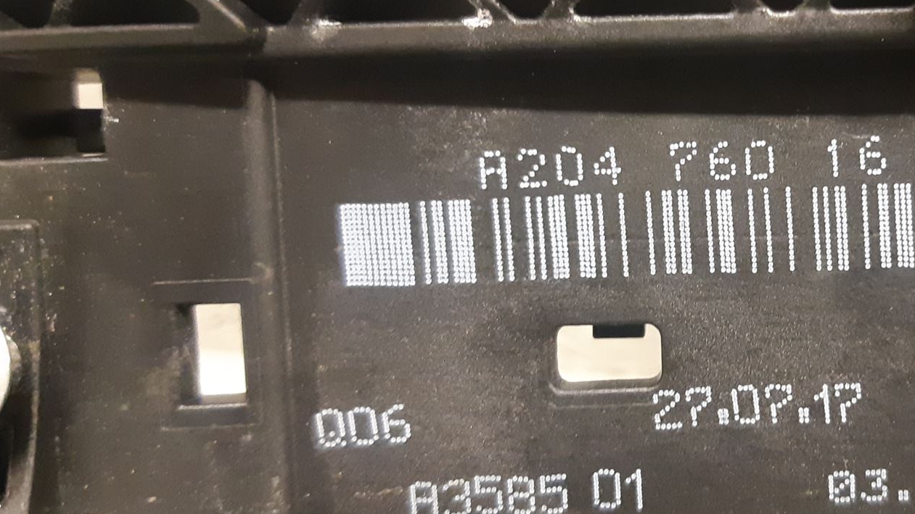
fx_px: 1116
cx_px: 730
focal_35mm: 46
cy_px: 242
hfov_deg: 42.6
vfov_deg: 26.0
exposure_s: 1/25
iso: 500
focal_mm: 3.93
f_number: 1.7
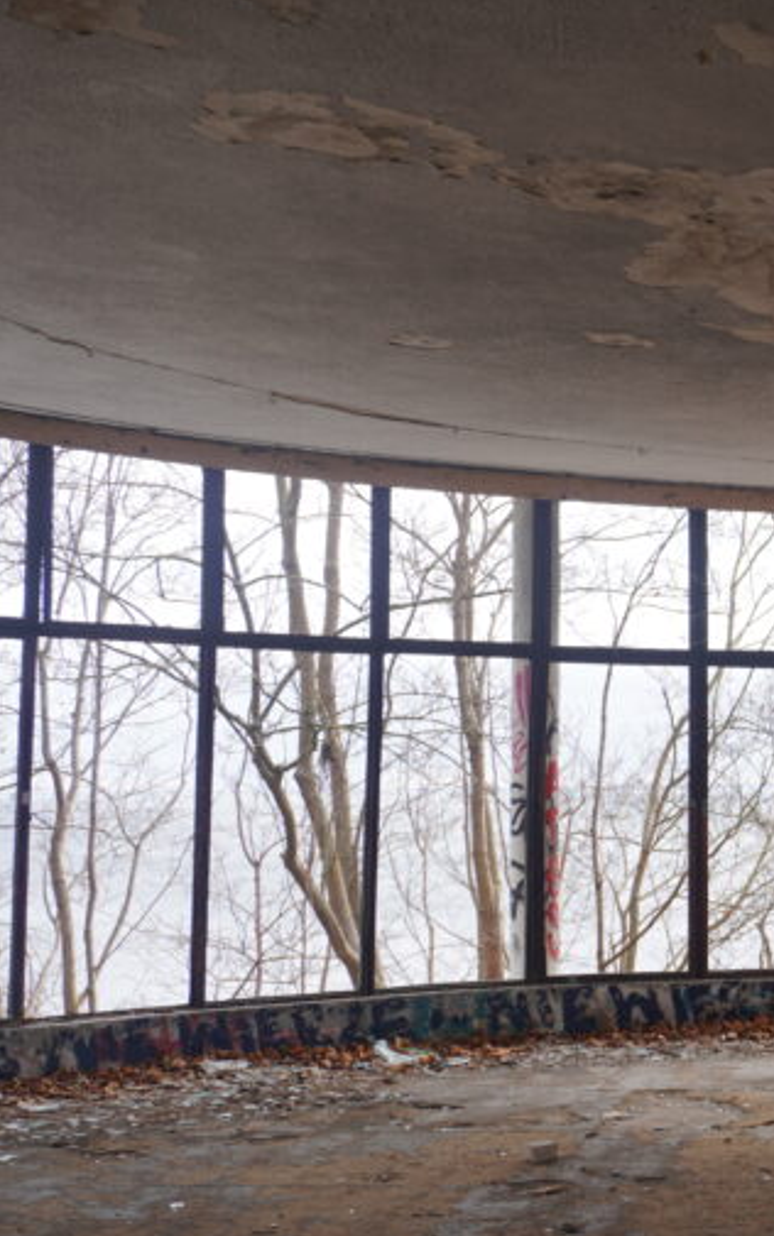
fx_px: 2117
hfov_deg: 19.6
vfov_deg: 32.6
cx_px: 899
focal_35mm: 63
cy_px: 617
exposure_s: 1/100
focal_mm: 27
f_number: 5.6
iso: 100
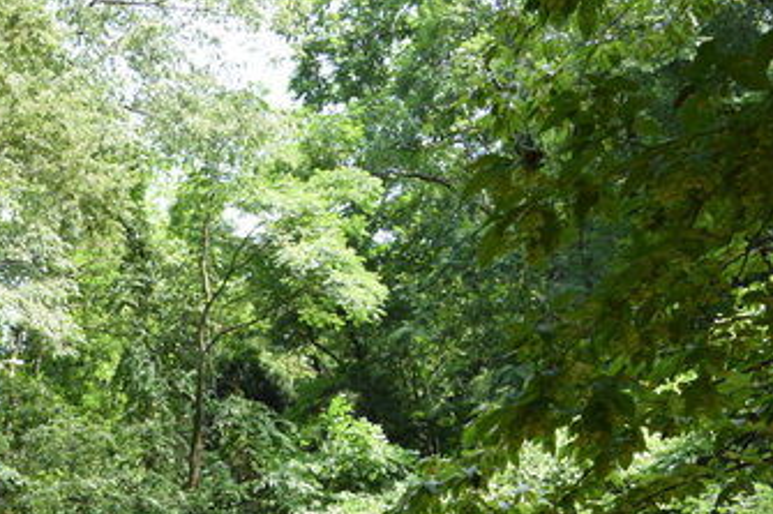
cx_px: 57
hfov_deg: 26.6
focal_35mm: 73
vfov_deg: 17.9
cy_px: 596
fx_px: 1567
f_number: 5
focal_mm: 20
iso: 3200
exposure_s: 1/2500
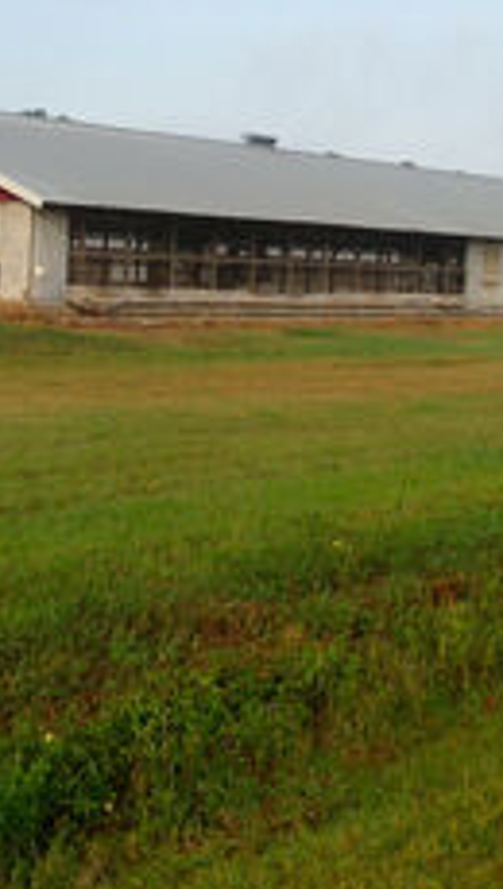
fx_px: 1843
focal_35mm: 78
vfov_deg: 26.9
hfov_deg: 15.5
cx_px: 371
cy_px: 276
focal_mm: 4.13
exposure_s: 1/1022
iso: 50
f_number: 2.4
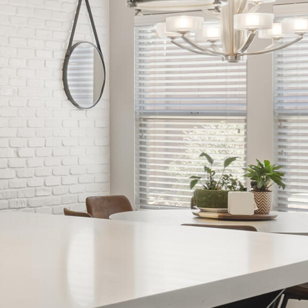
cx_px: -141
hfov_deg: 15.9
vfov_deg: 17.2
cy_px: 131
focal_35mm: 101
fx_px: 1017
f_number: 9
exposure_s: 1/13
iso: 250
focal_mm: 23
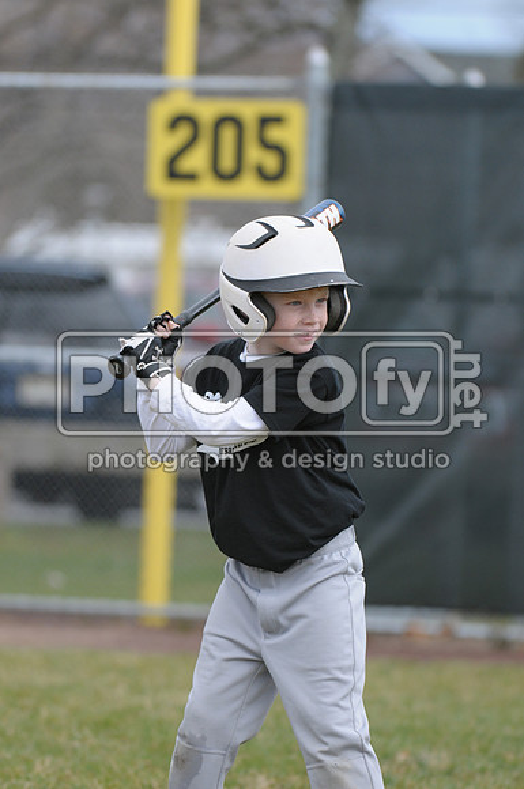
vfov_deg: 6.9
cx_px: 262
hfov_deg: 4.6
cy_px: 394
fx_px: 6569
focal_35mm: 300
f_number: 4
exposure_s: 1/1250
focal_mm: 200
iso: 400
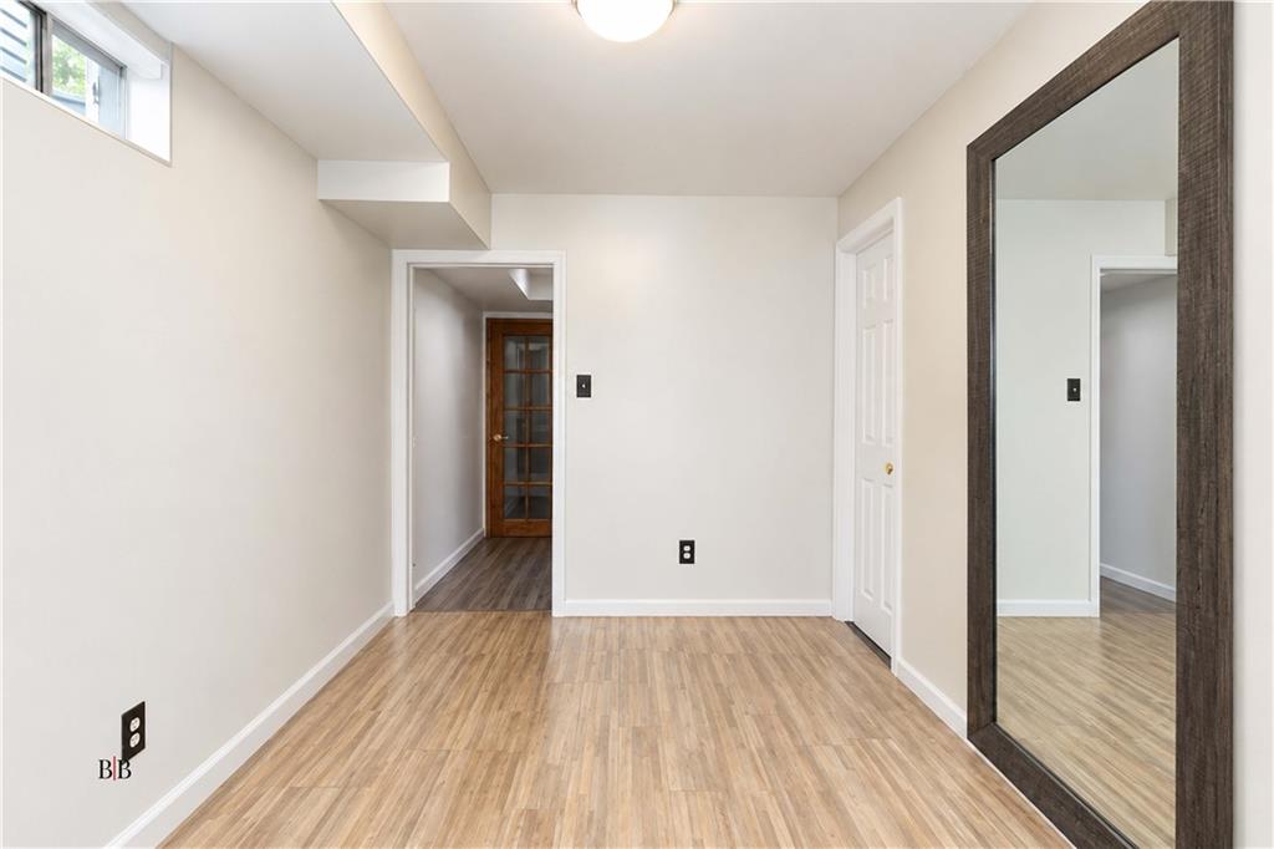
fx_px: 531
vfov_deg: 77.3
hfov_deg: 100.4
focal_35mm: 15
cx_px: 637
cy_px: 424
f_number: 8
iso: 1600
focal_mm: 10
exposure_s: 1/60
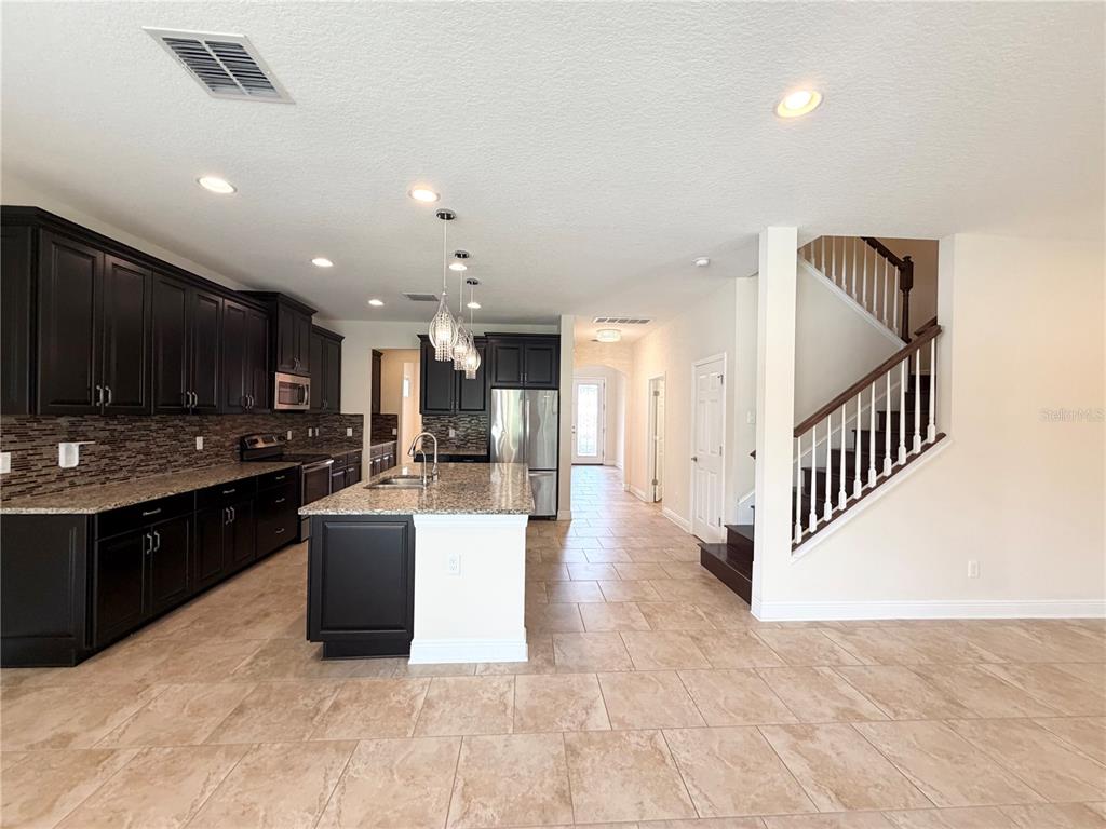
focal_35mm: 14
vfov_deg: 85.7
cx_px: 553
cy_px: 414
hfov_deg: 102.1
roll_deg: -0.8
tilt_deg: -1.4
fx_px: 447
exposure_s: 1/120
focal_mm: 2.22
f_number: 2.2
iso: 250
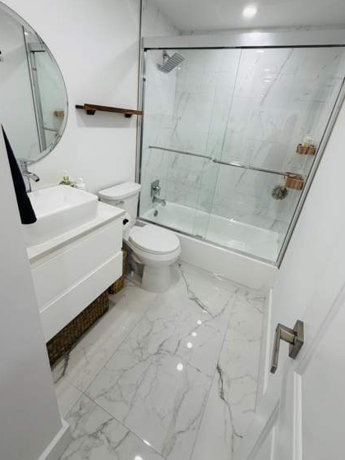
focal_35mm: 16
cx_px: 175
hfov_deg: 78.1
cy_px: 209
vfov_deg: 94.2
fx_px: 213
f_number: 2.2
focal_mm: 2.22
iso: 100
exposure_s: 1/120
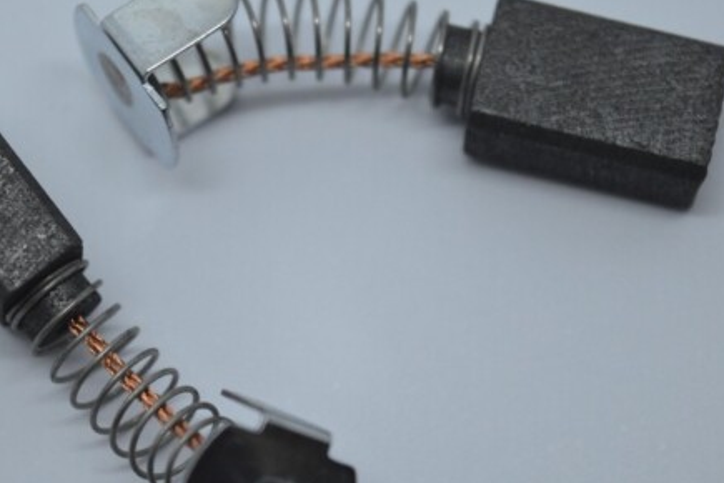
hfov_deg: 15.9
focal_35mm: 129
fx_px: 2594
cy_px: 287
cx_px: 278
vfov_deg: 10.6
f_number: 5.6
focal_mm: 52
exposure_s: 1/125
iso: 400
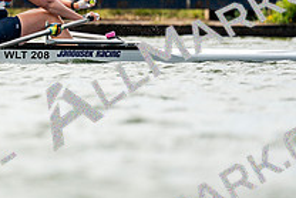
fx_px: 12399
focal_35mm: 1507
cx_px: -75
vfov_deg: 0.9
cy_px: 15
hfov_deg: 1.4
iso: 400
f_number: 6.3
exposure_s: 1/2000
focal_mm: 541
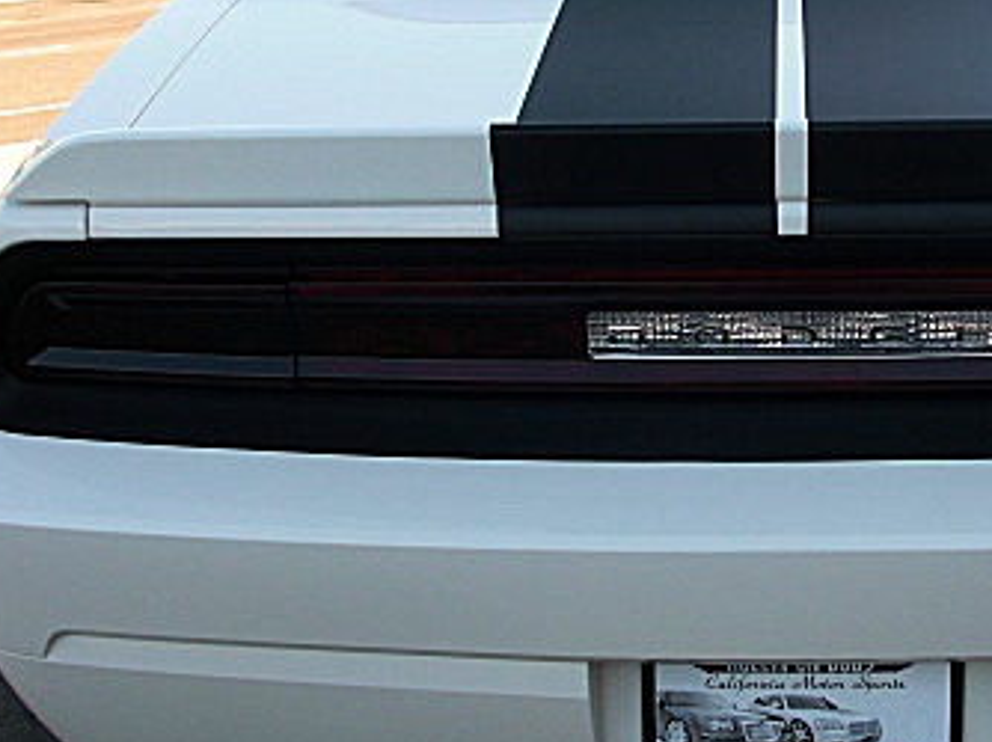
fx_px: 1976
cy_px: 306
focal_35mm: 69
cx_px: 760
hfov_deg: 27.7
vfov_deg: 21.3
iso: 50
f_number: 2.8
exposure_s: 1/200
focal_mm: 6.3
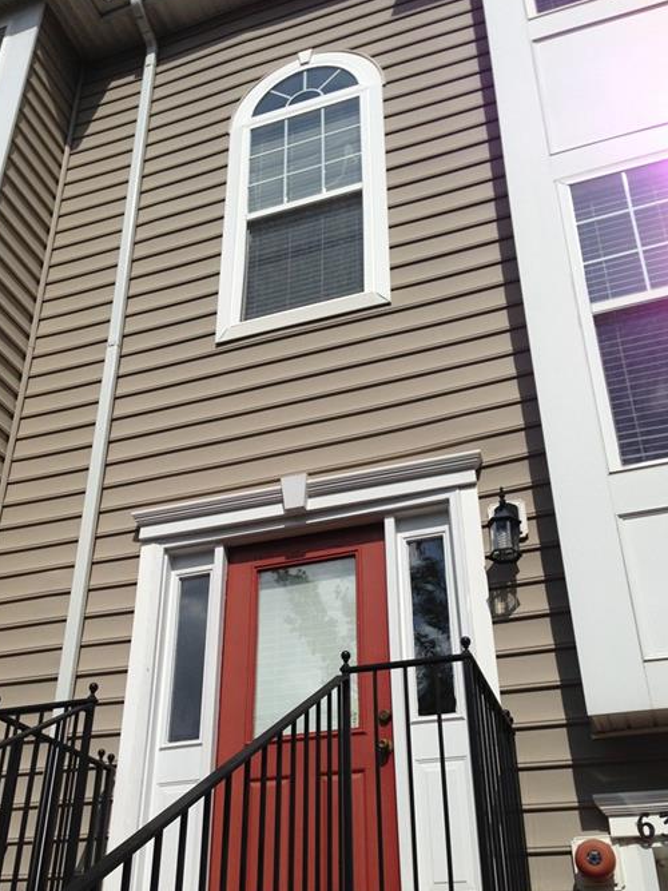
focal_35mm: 38
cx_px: 306
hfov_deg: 37.7
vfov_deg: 48.9
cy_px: 496
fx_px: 978
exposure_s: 1/4525
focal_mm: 4.13
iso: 50
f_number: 2.4
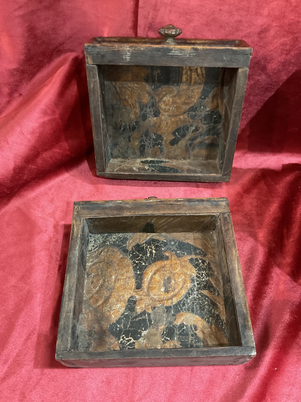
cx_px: 150
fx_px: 336
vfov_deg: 61.7
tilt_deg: -54.6
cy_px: 201
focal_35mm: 29
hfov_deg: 48.2
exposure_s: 1/25
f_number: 1.8
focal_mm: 3
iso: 320
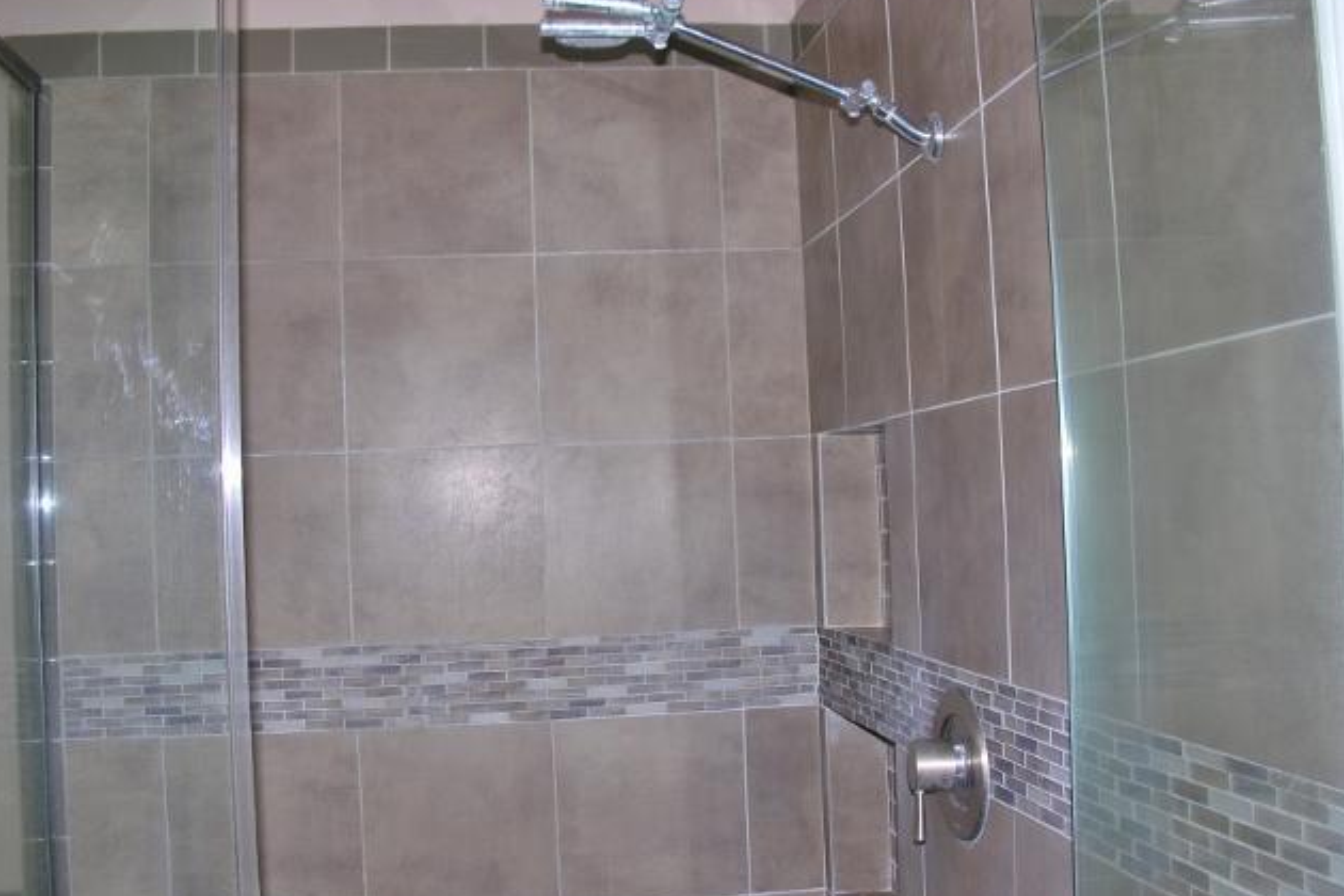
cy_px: 446
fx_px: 1381
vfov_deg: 35.9
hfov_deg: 51.9
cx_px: 670
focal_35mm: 37
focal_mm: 8.9
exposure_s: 1/60.1
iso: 50
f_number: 2.8
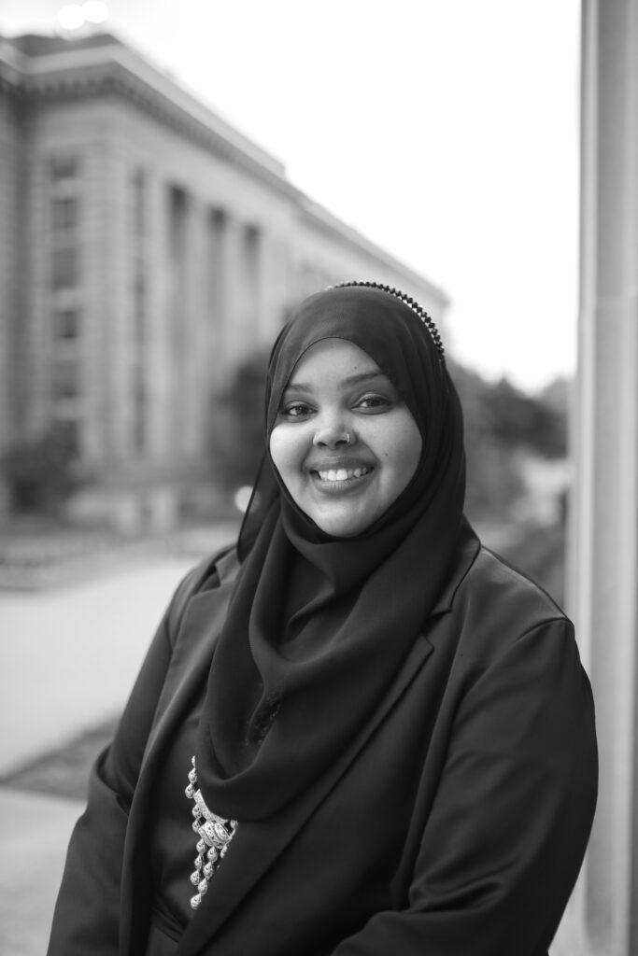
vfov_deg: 54.4
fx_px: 930
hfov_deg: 37.9
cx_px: 319
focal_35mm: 35
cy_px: 478
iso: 250
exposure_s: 1/250
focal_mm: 35
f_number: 1.4
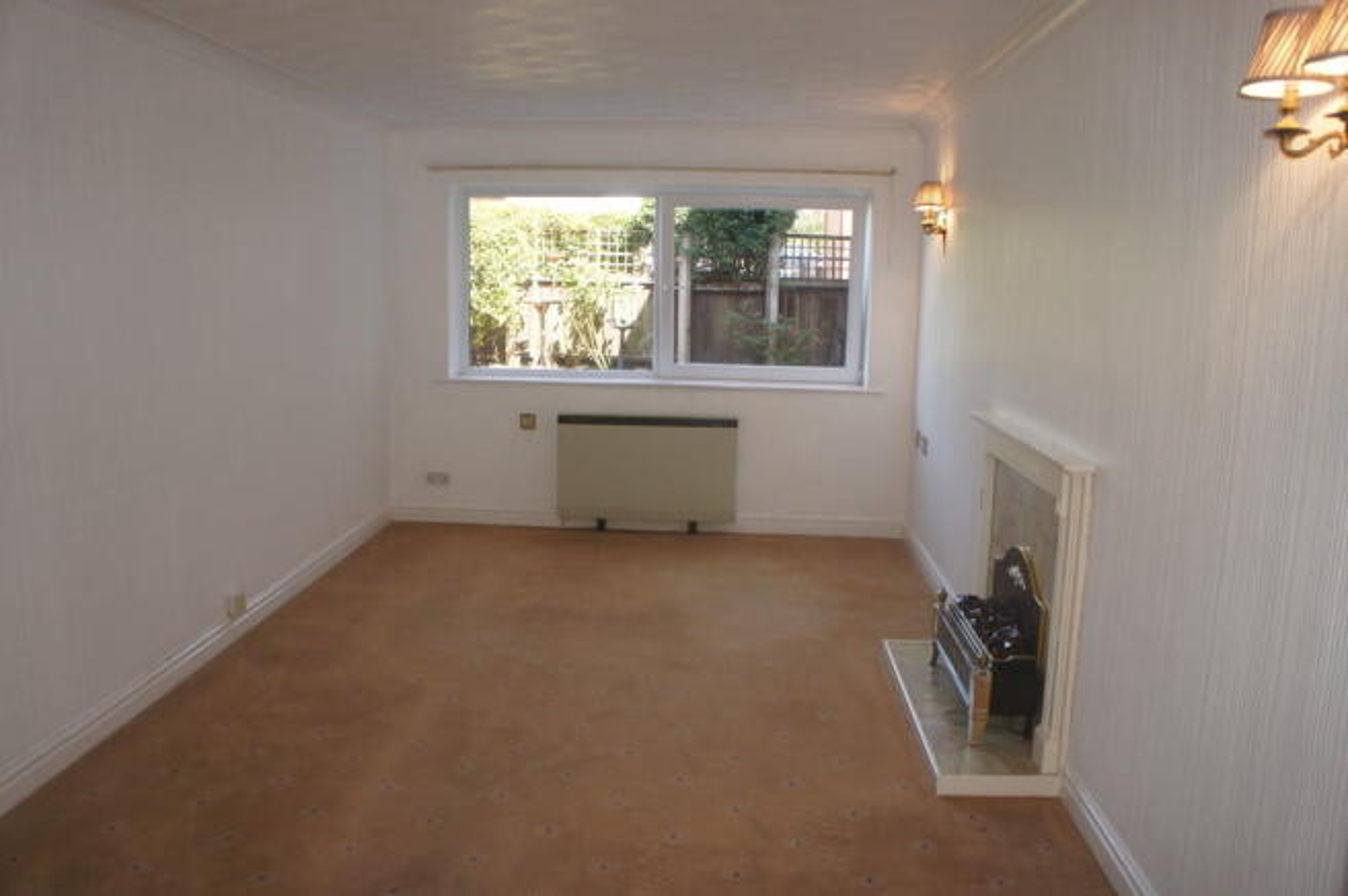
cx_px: 674
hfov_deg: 67.4
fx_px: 1010
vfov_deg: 47.8
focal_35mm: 27
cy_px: 448
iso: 200
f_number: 4.5
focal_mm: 18
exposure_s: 1/80
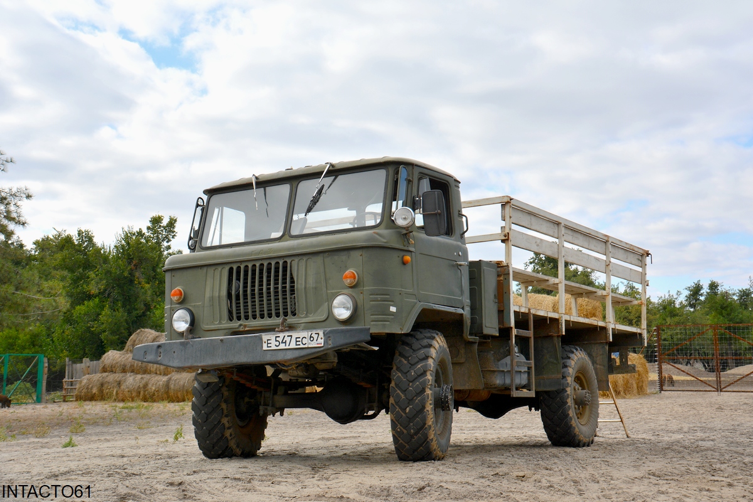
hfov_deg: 41.1
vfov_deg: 28.1
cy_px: 251
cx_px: 376
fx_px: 1004
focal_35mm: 48
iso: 100
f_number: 8
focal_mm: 32
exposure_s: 1/250
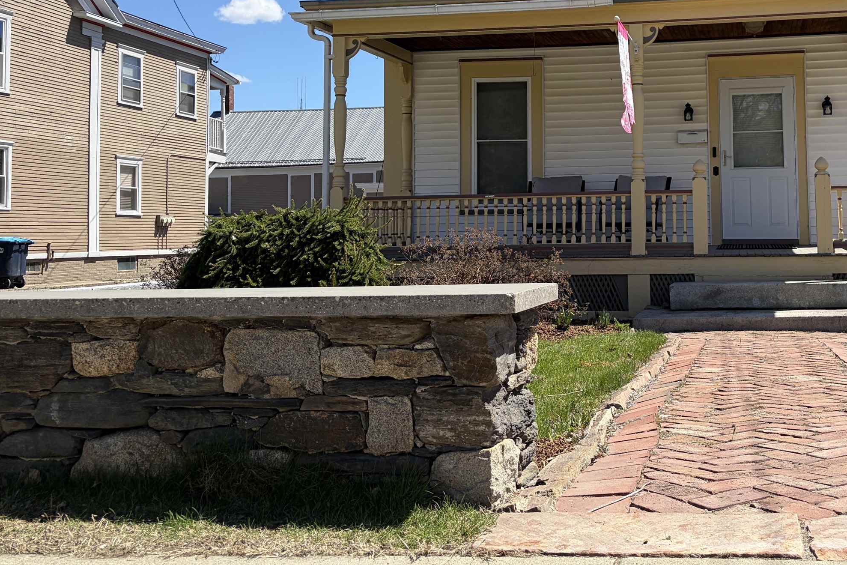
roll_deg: +2.1
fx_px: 988
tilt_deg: +4.3
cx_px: 588
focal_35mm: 42
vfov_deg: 31.4
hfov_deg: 45.4
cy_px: 148
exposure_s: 1/2865
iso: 50
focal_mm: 5.96
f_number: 1.6
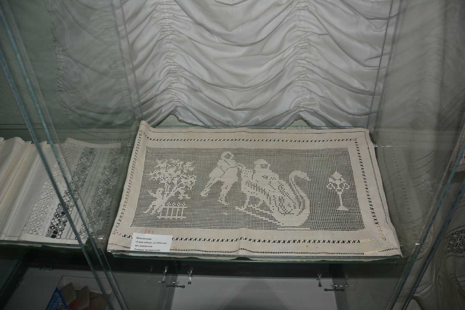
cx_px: 232
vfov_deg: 47.9
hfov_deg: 67.4
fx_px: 349
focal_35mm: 27
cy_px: 155
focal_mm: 18
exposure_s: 1/60
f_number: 3.5
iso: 100
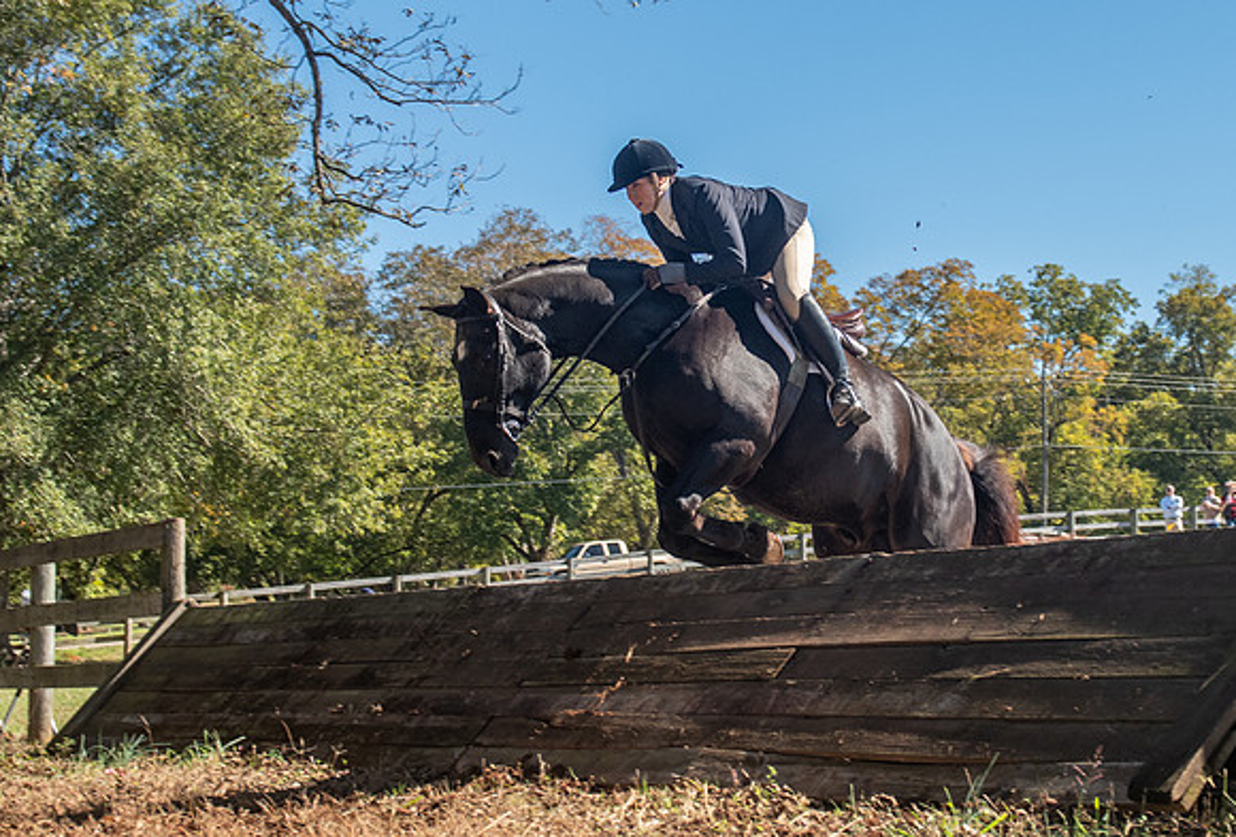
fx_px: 2078
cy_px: 376
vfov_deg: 22.8
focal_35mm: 60
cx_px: 749
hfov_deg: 33.0
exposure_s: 1/320
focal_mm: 32
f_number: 4
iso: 400
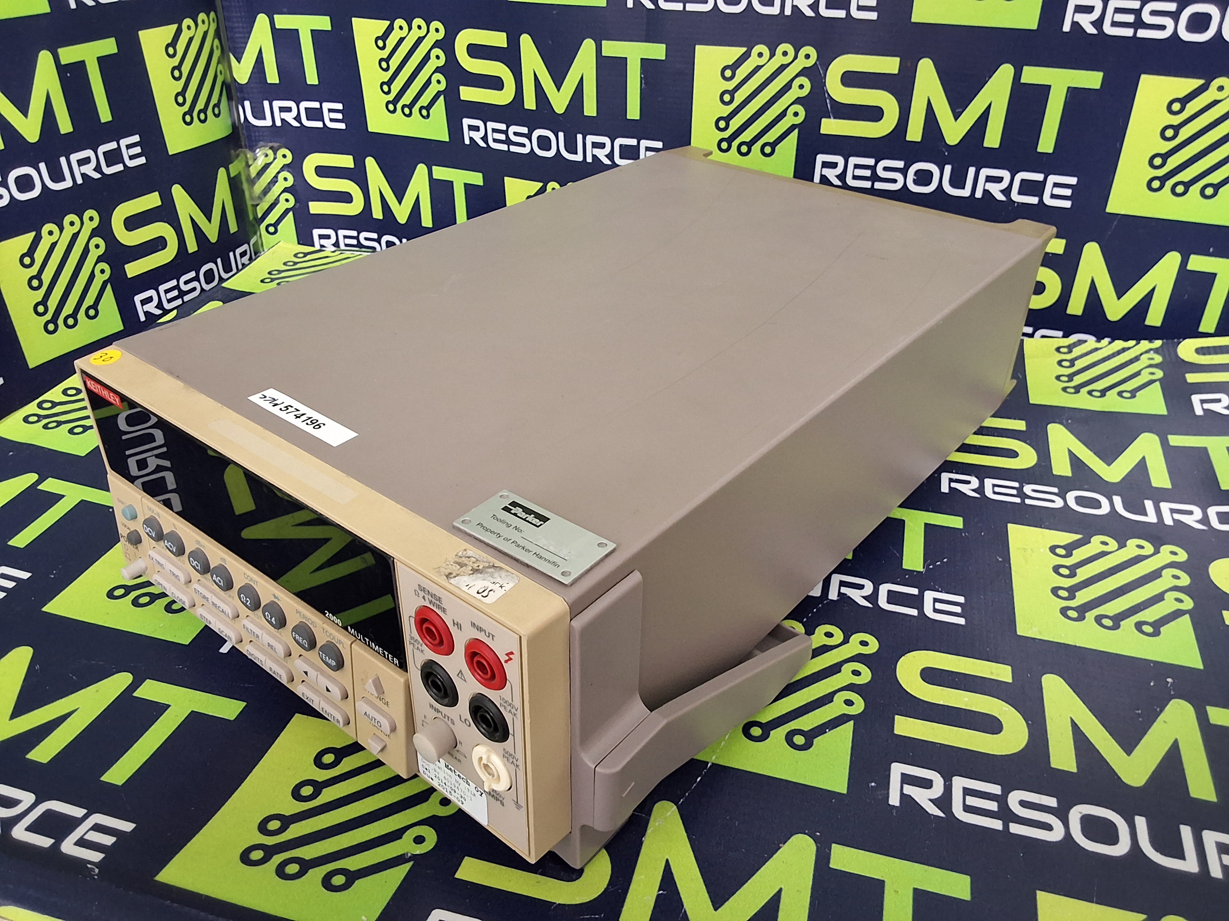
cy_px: 460
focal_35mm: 28
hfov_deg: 63.4
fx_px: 994
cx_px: 614
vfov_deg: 49.7
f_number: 1.9
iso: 320
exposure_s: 1/24
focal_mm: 2.91
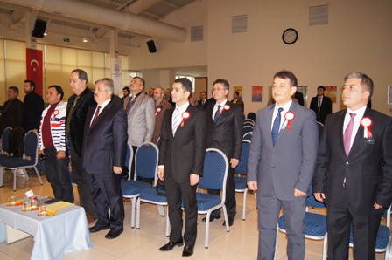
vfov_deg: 43.5
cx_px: 196
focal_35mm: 30
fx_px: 326
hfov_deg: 62.0
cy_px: 130
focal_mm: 20
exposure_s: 1/60
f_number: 4
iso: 400
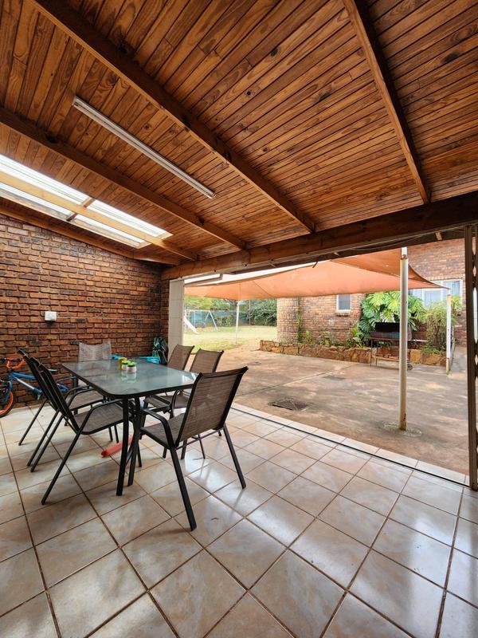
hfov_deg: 89.9
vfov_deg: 106.2
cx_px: 239
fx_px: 239
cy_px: 319
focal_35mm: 13
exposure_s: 1/50
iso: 160
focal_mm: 2.2
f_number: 2.2
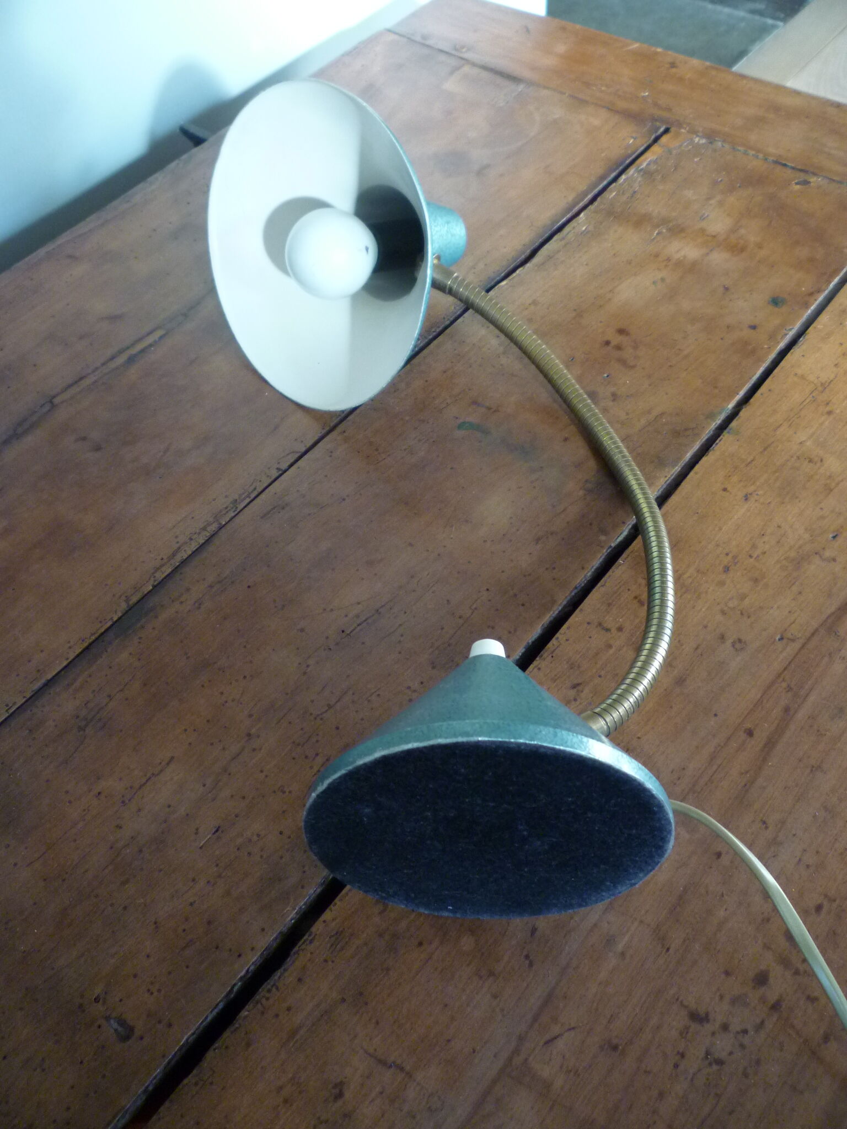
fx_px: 946
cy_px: 564
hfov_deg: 48.2
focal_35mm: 29
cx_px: 424
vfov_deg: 61.7
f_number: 3.3
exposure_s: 1/30
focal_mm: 5.2
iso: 320
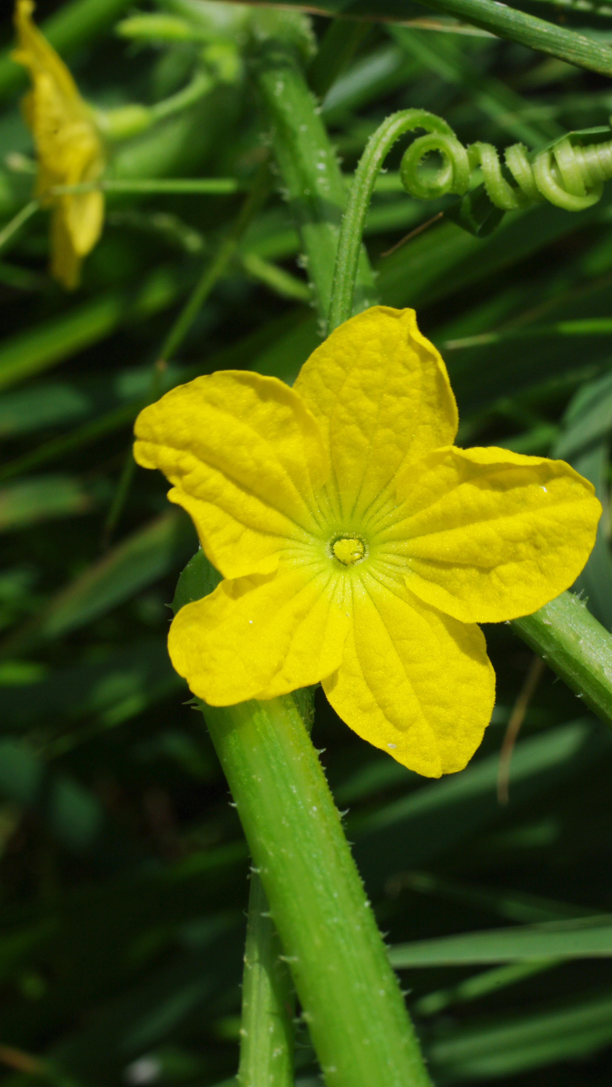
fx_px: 2279
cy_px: 546
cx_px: 333
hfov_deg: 15.3
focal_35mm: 79
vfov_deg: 26.8
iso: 200
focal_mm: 50
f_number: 19
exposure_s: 1/180
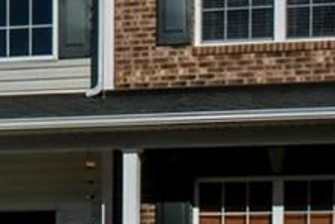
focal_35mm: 156
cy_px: 8
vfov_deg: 8.8
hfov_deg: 12.5
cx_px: -180
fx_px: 1453
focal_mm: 34
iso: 4000
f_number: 22
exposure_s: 1/3200
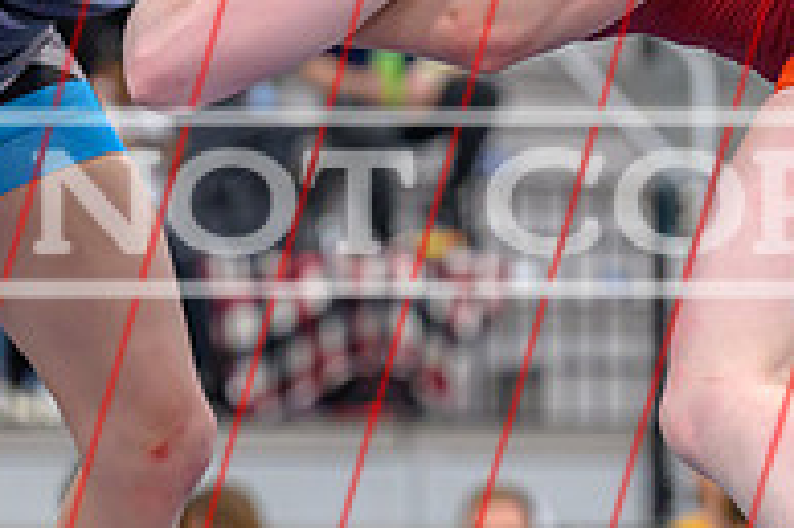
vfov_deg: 3.7
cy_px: 418
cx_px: 353
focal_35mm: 373
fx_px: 8220
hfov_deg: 5.5
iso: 1400
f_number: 2.8
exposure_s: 1/800
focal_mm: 84
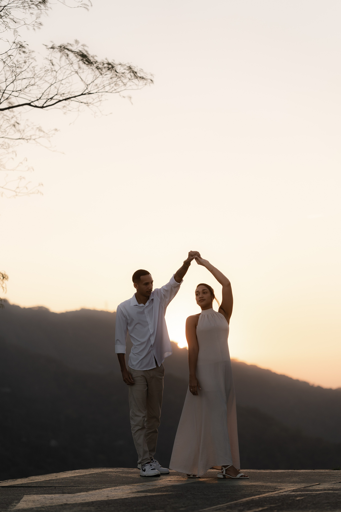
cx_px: 170
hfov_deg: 16.1
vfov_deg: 23.9
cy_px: 256
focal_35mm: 85
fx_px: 1208
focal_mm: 85
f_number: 2.5
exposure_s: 1/2000
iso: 320
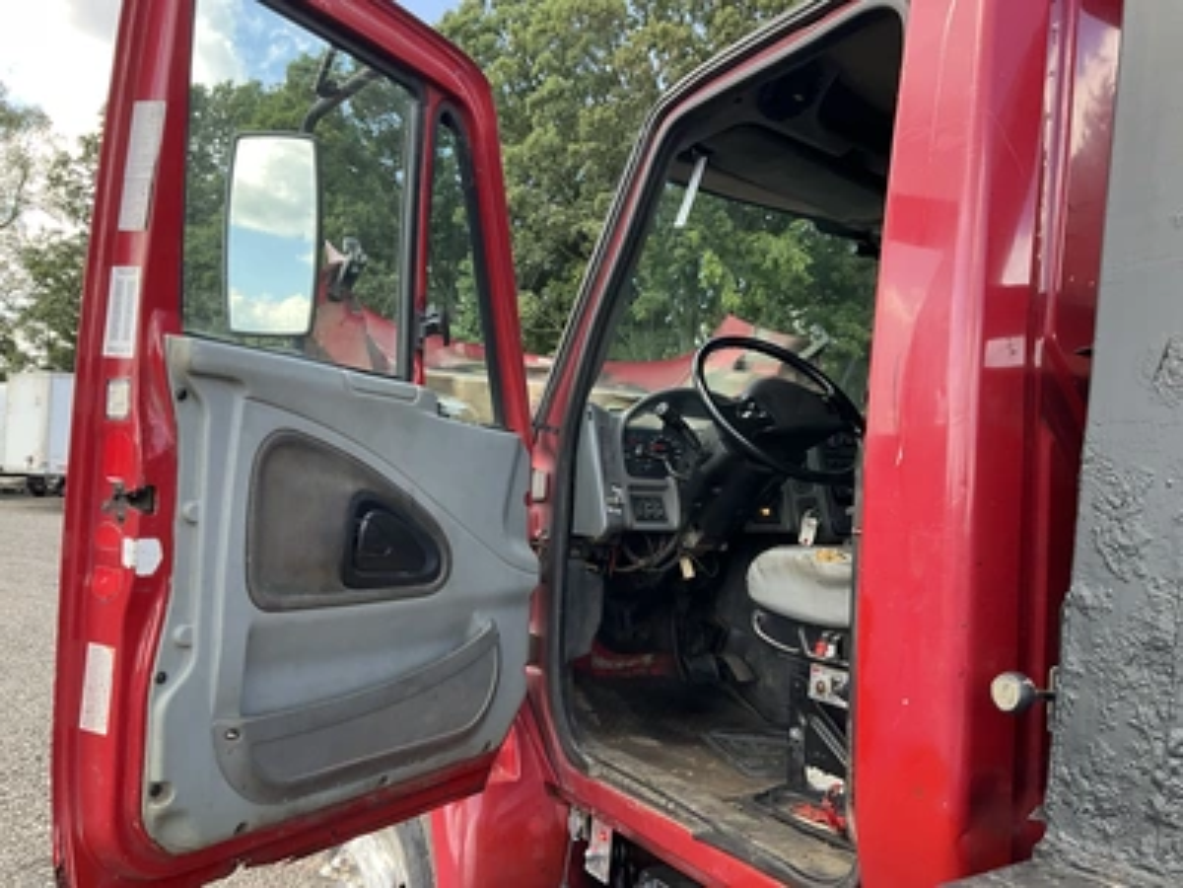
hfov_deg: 61.7
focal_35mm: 29
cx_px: 592
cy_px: 444
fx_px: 991
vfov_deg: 48.2
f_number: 1.8
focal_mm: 3
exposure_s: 1/172
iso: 25
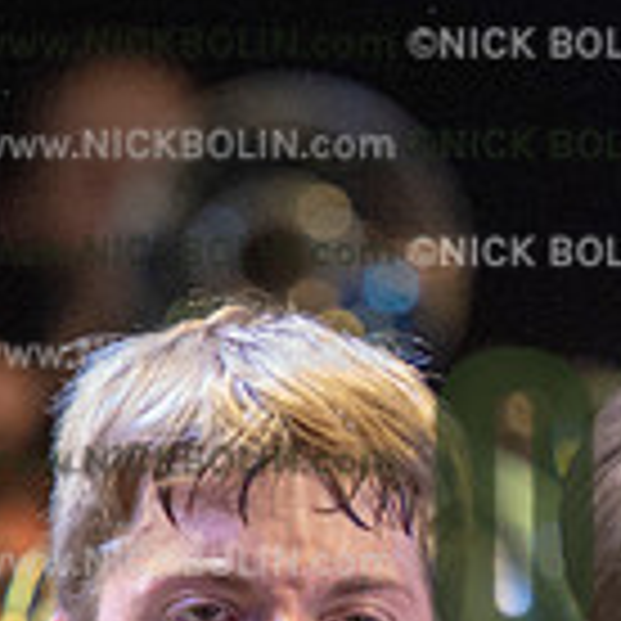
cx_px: 752
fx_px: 23869
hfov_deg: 1.5
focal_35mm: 1176
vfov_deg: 1.5
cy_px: 562
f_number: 5.6
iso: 8000
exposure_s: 1/320
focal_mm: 330
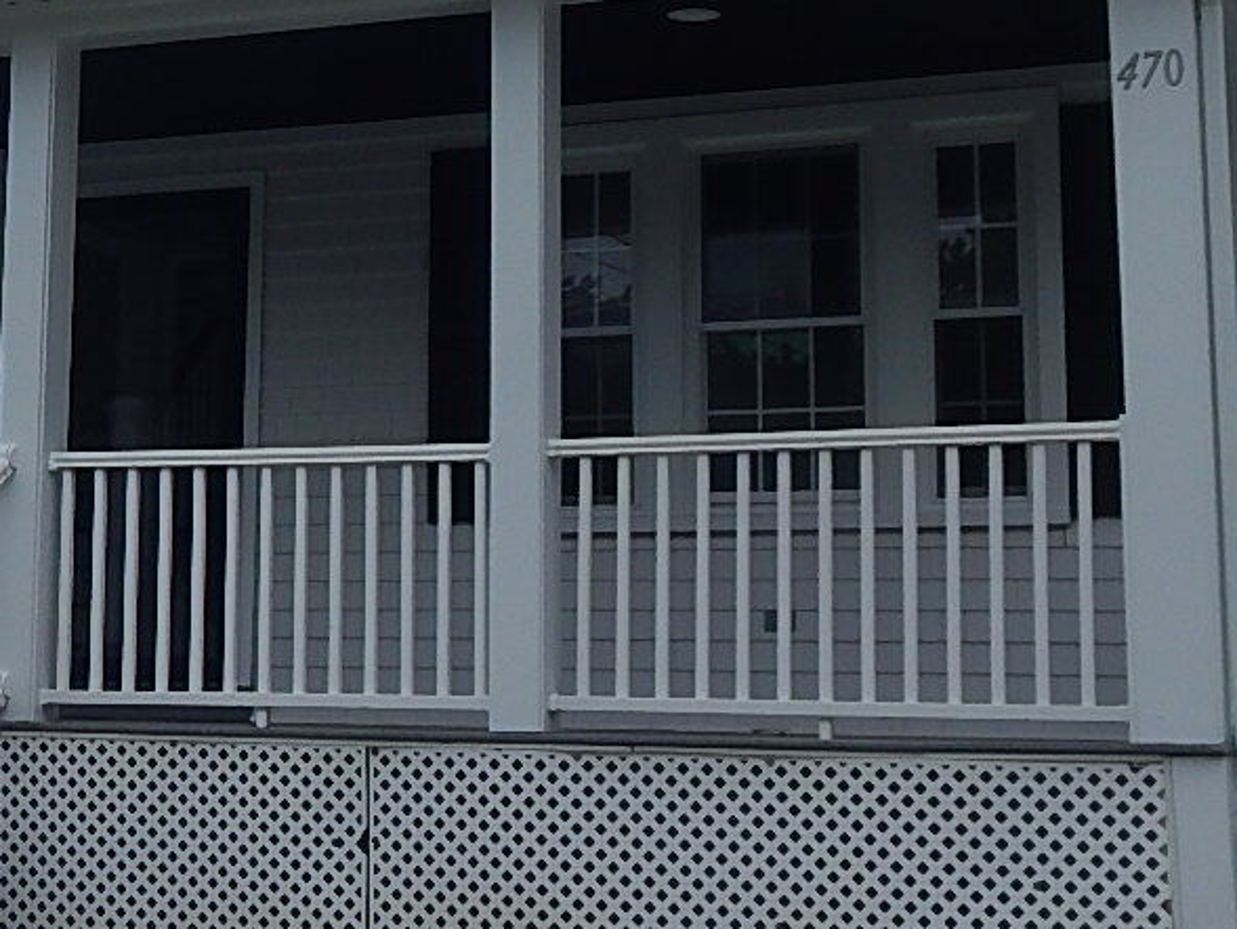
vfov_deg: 19.3
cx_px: 250
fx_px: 2716
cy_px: 250
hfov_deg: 25.2
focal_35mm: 76
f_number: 3.2
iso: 125
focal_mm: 5.1
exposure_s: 1/1250
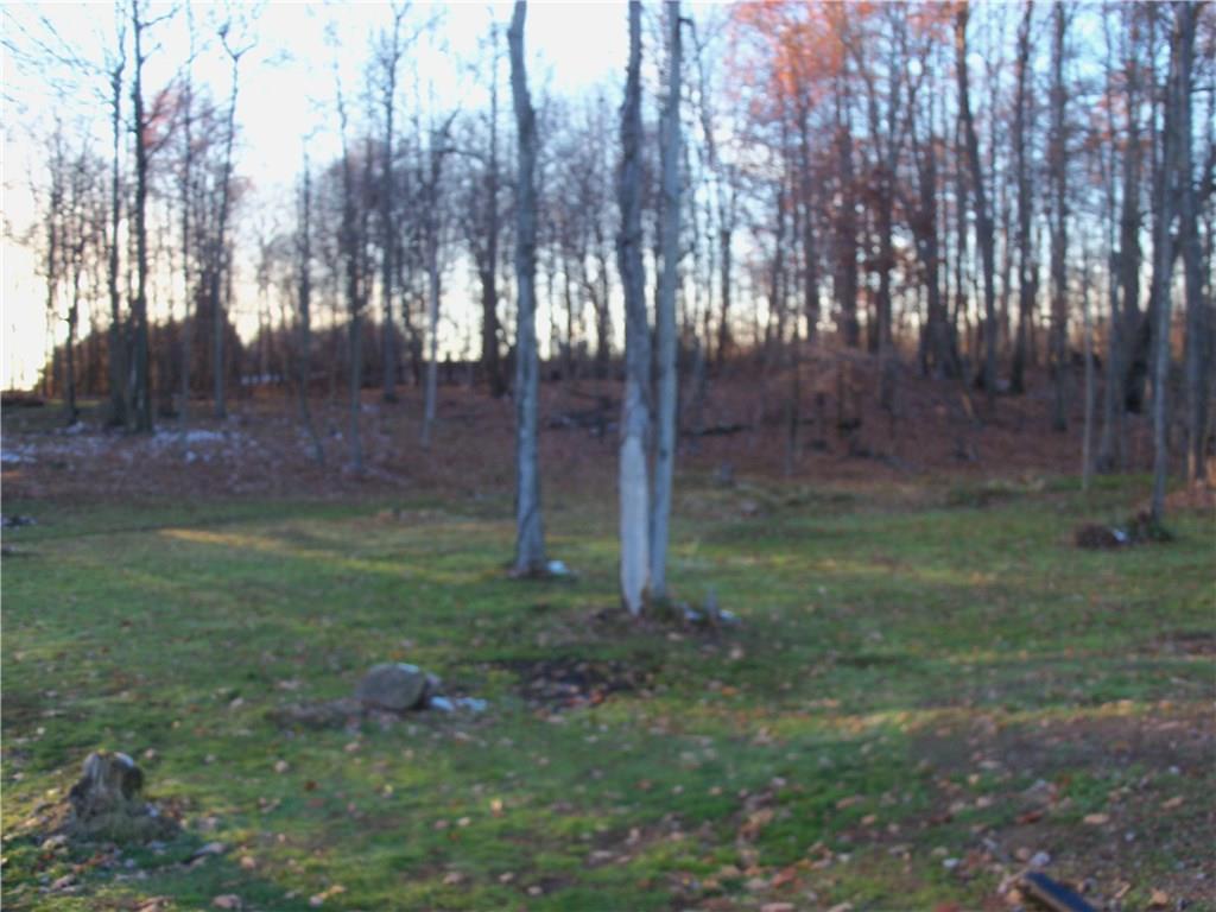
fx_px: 1229
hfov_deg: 52.6
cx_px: 608
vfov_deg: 40.7
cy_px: 456
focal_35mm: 35
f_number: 3
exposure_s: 1/40
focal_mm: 6.3
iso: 64
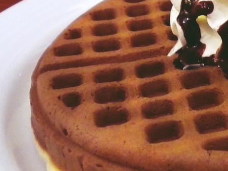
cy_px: 63
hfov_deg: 20.1
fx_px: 613
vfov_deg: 15.9
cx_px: 251
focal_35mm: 93
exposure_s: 1/27
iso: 400
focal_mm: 6.3
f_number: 3.1
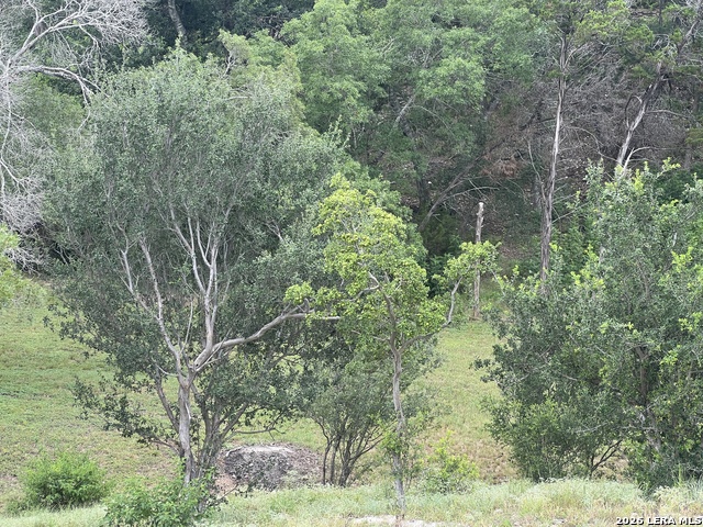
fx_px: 1564
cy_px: 264
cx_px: 352
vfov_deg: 19.1
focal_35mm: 77
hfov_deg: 25.3
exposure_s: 1/108
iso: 32
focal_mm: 9
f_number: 2.8
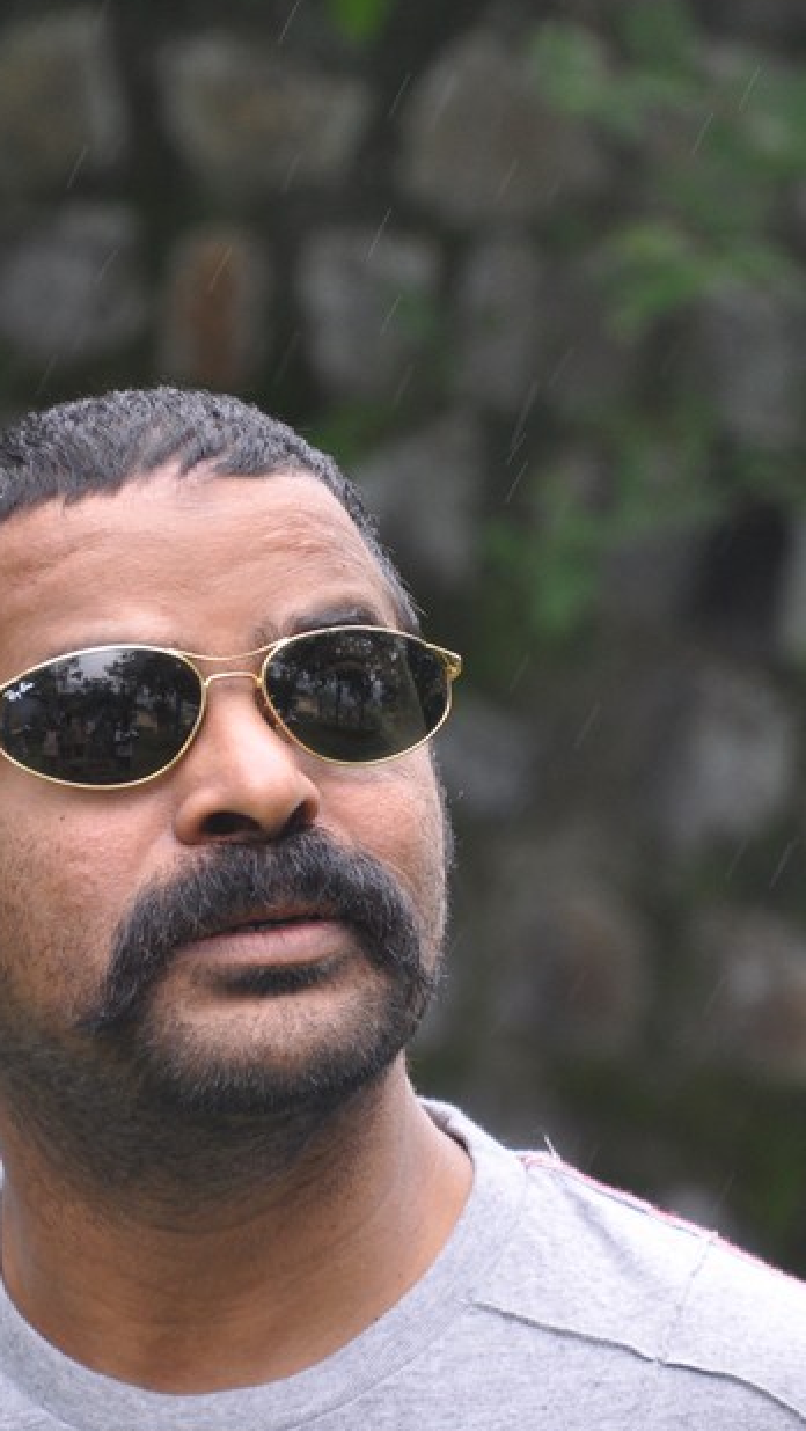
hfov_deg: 4.5
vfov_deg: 7.9
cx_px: 324
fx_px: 10359
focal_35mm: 273
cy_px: 771
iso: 400
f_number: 5.6
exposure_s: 1/125
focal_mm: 105
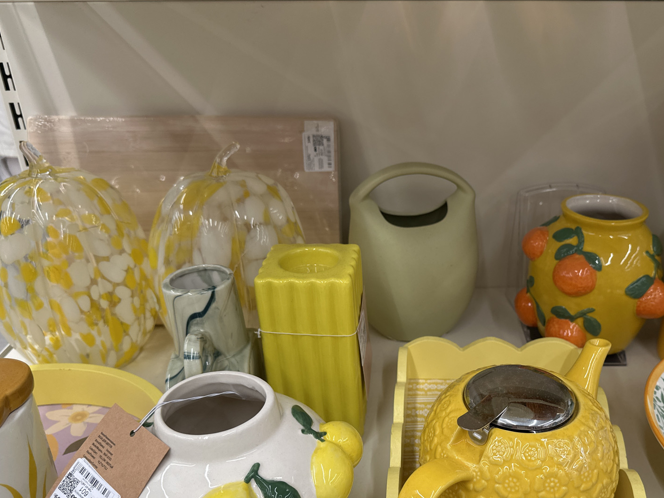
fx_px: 652
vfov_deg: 41.5
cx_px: 422
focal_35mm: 34
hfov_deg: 53.3
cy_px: 307
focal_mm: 6.86
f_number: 1.78
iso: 125
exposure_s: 1/121
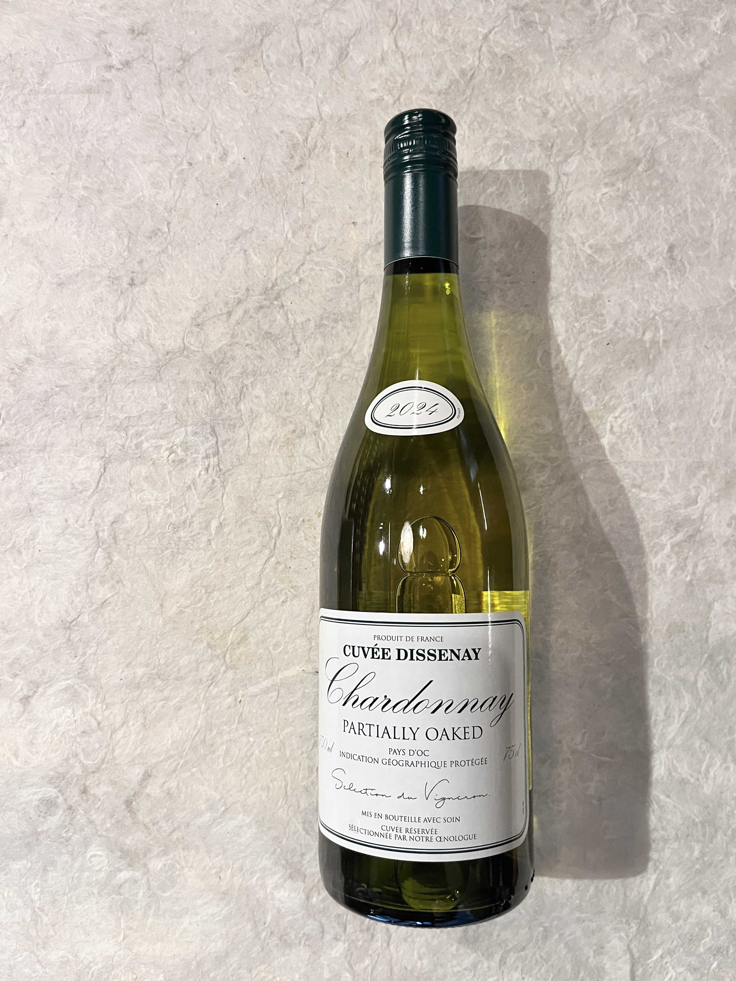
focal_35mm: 26
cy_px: 490
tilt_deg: -86.0
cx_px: 368
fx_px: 737
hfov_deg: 53.1
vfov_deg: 67.3
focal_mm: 5.1
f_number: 1.6
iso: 320
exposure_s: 1/50
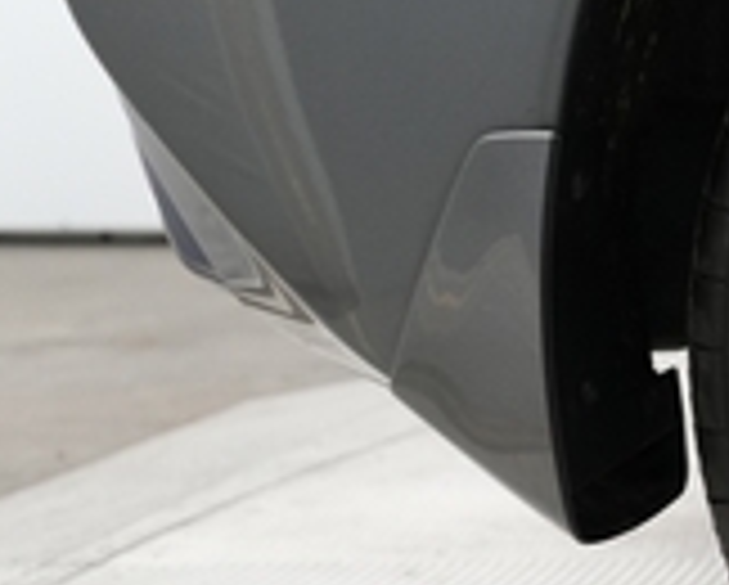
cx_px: 1400
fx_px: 1923
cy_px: 342
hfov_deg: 16.8
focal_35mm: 89
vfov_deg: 17.3
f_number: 2.8
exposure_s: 1/125
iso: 1600
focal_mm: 24
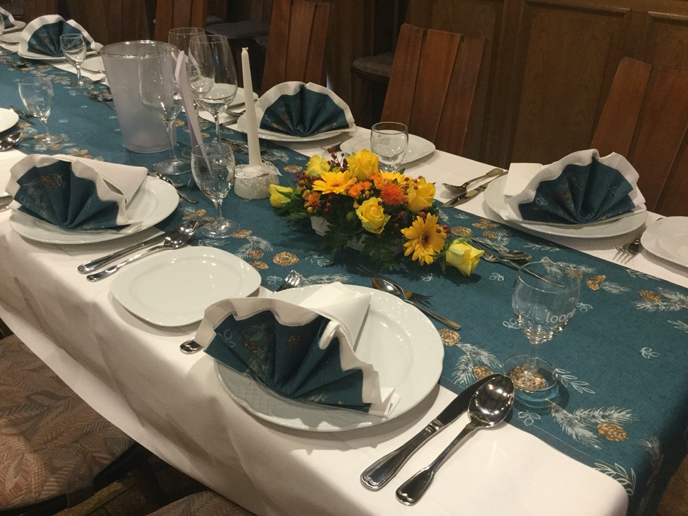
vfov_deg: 45.4
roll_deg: -2.0
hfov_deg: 58.4
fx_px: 616
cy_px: 258
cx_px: 344
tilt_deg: -31.1
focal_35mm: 31
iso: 125
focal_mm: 3.3
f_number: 2.4
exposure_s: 1/33
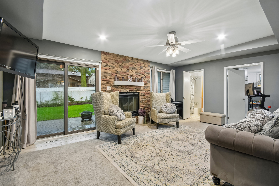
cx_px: 140
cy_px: 93
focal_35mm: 15
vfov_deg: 77.3
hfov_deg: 100.4
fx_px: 116
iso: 500
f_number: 8
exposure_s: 1/3.33
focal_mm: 10
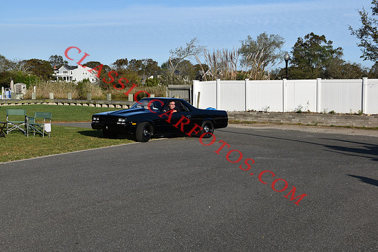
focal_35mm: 52
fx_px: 551
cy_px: 126
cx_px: 189
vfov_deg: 25.8
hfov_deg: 37.8
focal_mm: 35
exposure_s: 1/250
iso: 200
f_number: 8
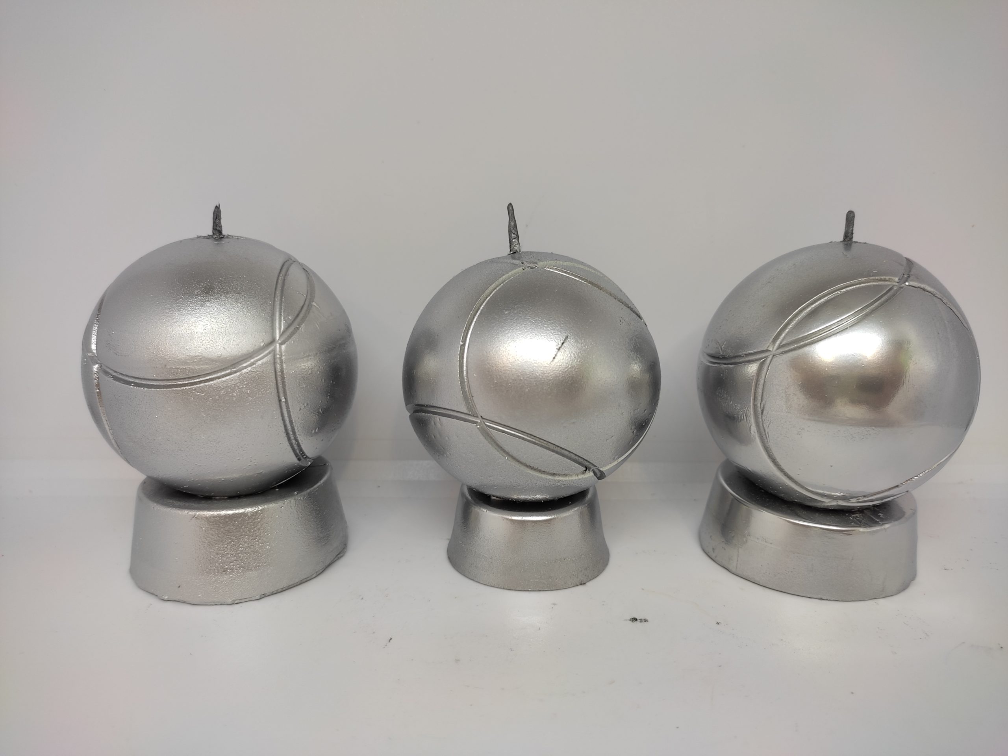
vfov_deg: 53.1
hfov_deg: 67.3
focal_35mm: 26
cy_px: 378
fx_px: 757
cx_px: 504
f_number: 1.79
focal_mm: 4.74
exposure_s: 1/33
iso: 117
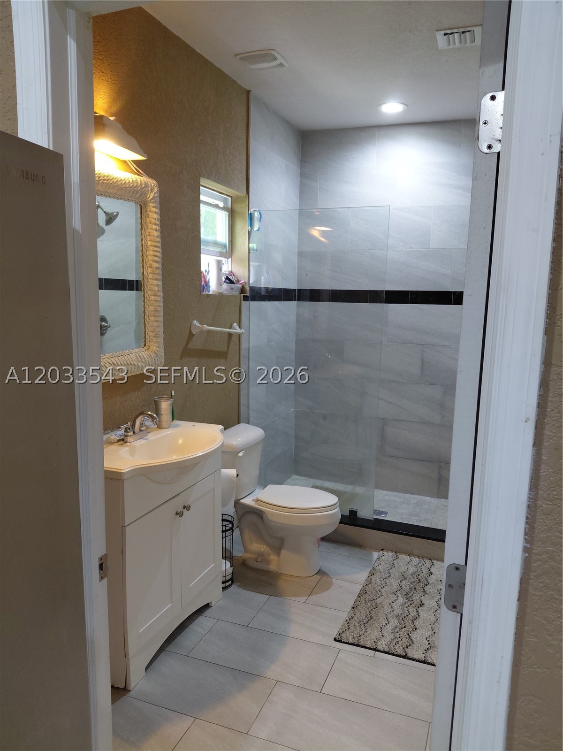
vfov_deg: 69.4
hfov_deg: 54.9
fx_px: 542
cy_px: 376
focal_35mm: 25
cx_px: 282
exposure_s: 1/60
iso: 250
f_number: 1.8
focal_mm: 4.69
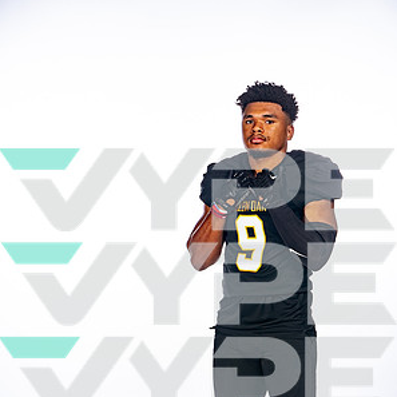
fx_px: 1505
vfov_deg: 15.0
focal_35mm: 116
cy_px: 285
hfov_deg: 15.0
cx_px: 199
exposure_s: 1/250
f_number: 8
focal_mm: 90
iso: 250
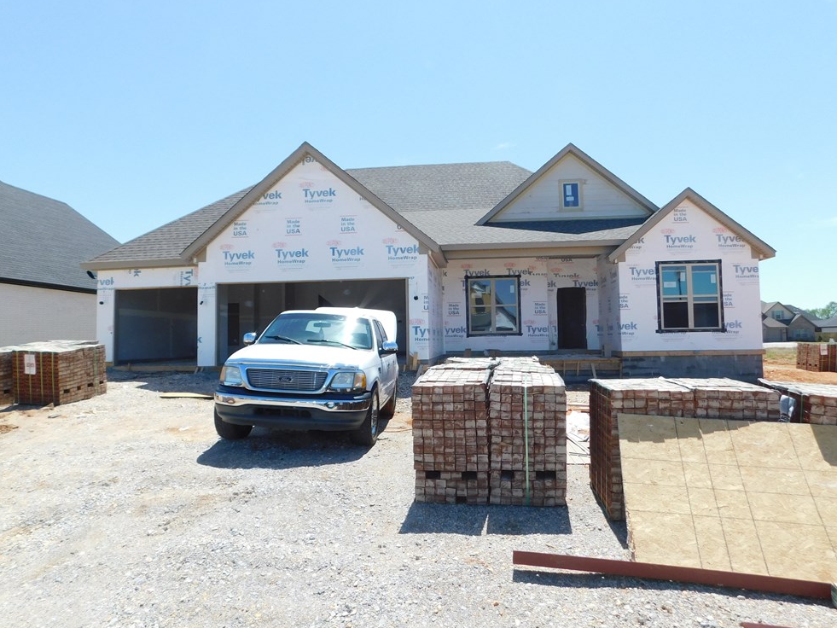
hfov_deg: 71.6
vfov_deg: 56.8
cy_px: 303
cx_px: 421
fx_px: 580
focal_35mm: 24
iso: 125
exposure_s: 1/1250
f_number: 3
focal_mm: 4
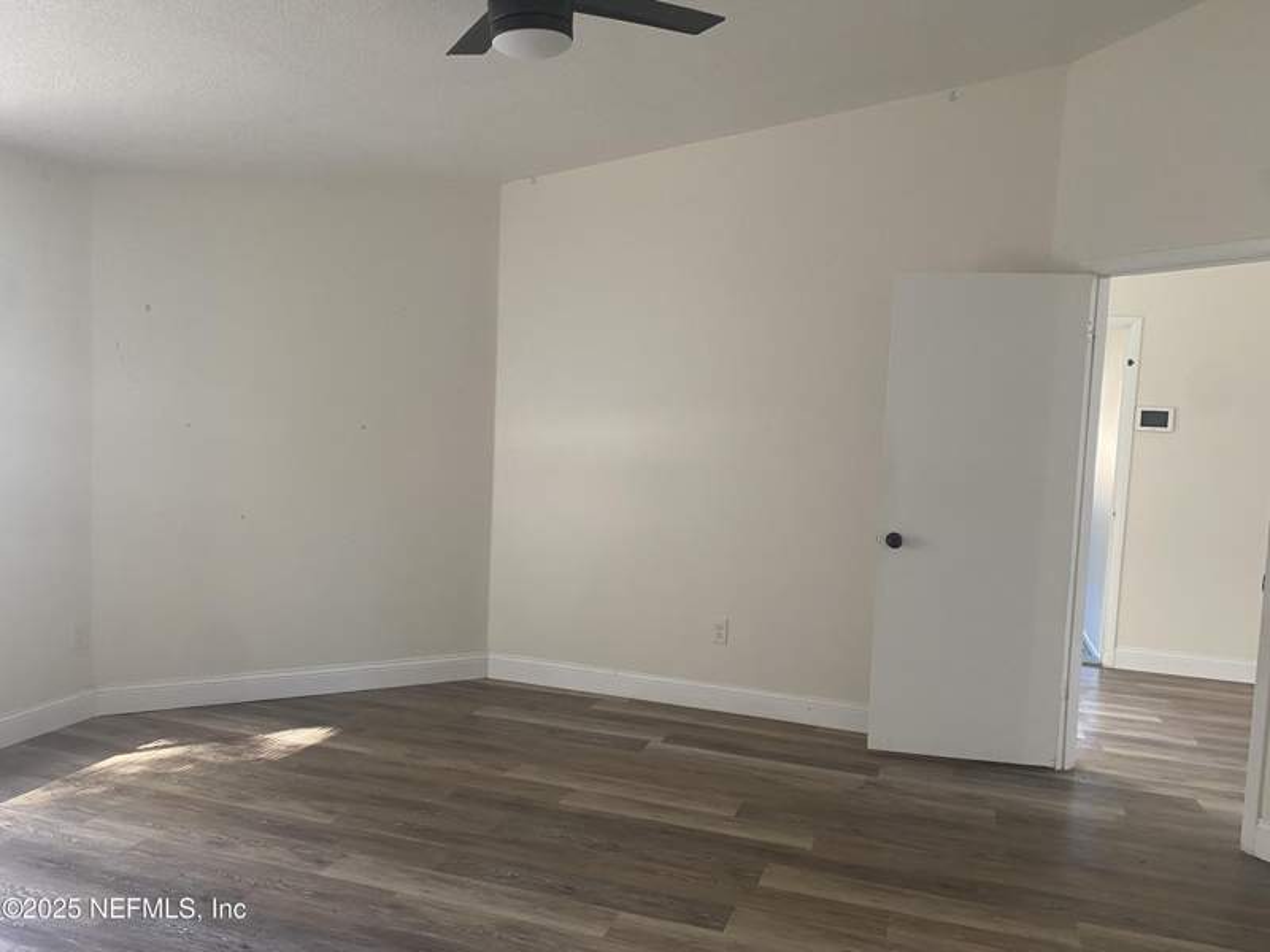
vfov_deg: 53.1
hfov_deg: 67.3
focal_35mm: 26
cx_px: 635
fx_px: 954
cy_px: 476
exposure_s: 1/60
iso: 200
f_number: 1.8
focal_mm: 4.25
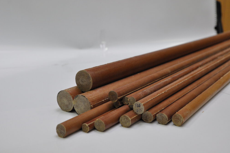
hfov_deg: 41.5
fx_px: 303
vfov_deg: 28.3
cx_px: 113
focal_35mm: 48
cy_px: 75
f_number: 5.6
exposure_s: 1/160
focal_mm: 31
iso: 1250
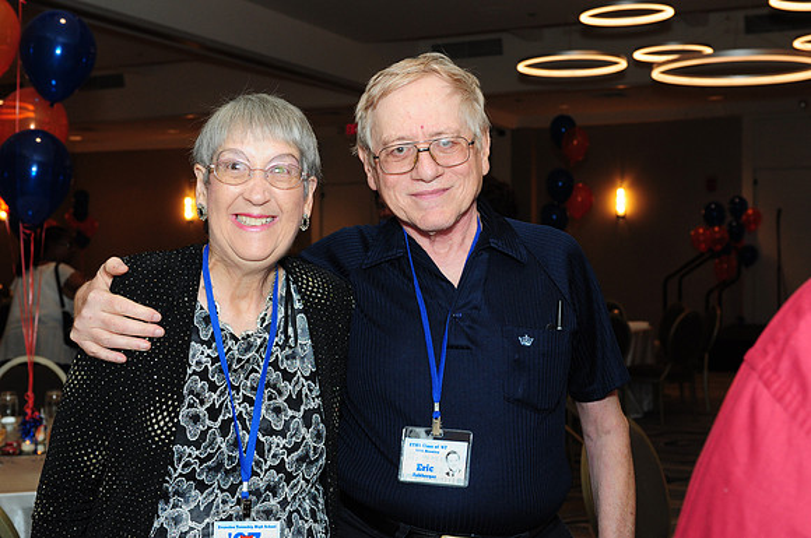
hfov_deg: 41.2
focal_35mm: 48
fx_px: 1080
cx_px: 406
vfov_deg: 28.0
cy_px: 269
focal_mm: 32
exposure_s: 1/60
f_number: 5
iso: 500
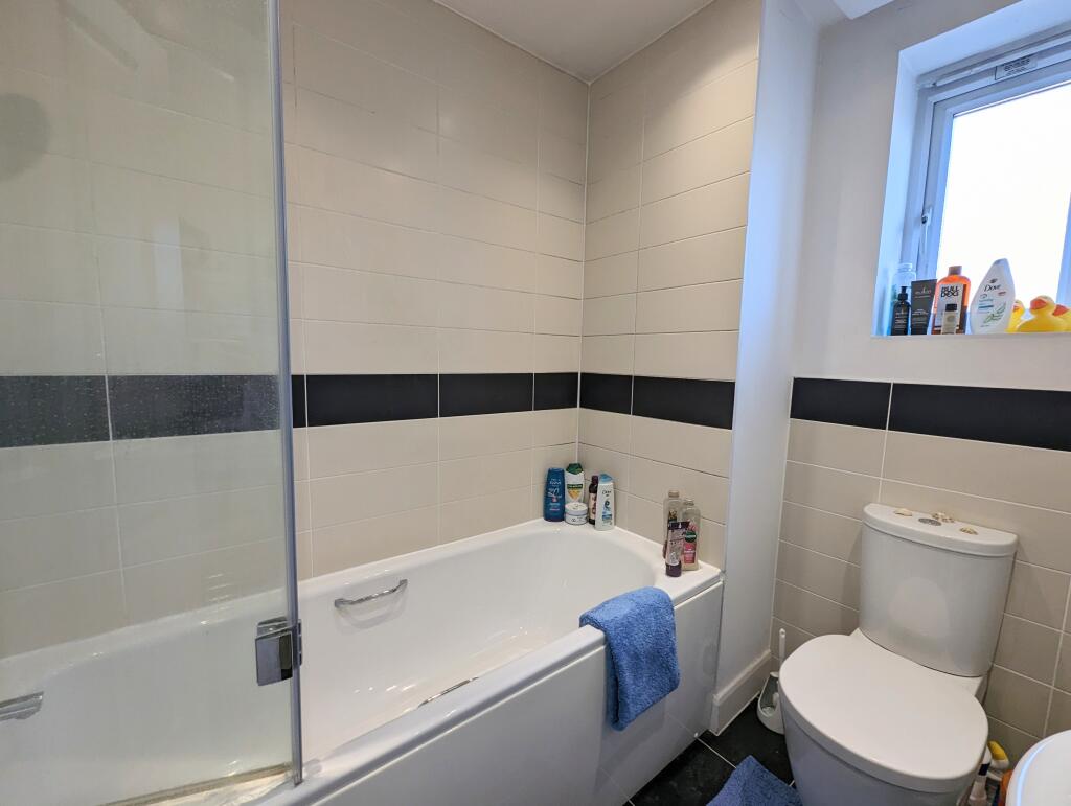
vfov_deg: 90.1
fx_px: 403
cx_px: 536
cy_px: 403
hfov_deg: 106.1
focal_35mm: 13
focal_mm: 1.95
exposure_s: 1/50
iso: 52
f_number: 2.2
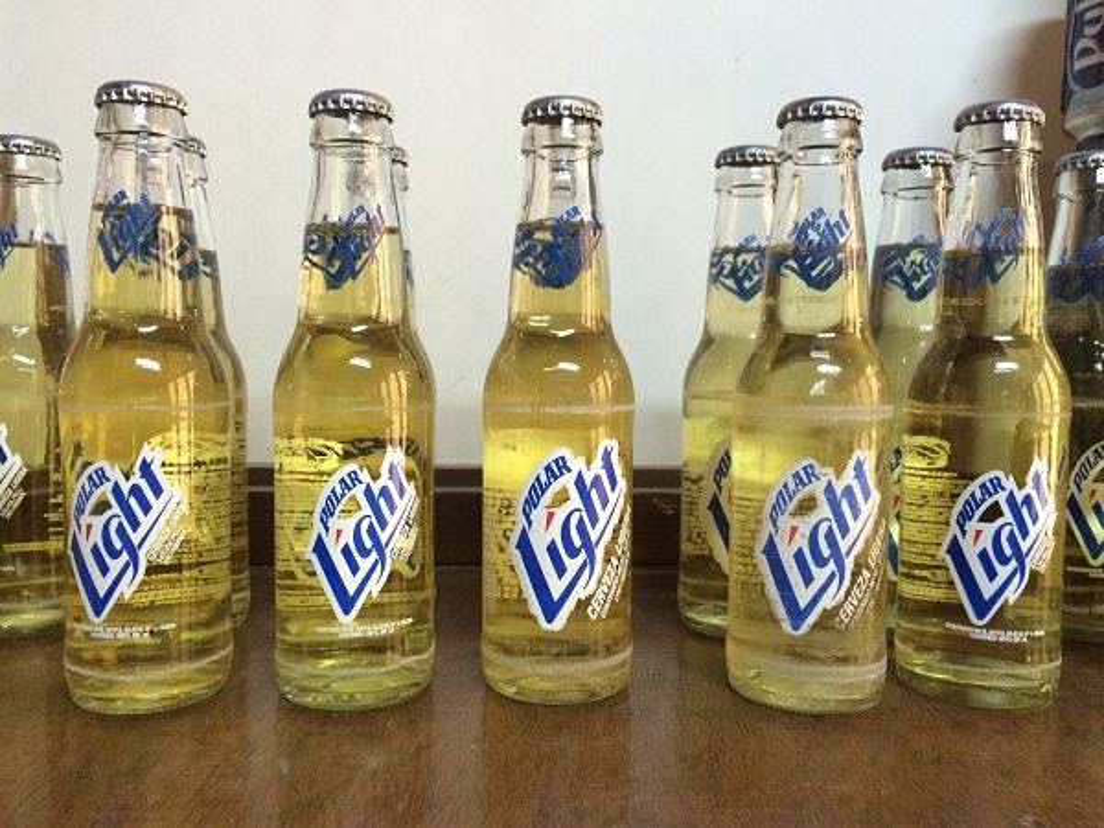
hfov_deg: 61.7
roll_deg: -0.5
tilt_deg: -3.9
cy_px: 414
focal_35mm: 29
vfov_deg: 48.2
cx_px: 552
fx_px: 925
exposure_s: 1/30
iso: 160
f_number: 2.2
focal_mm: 4.15
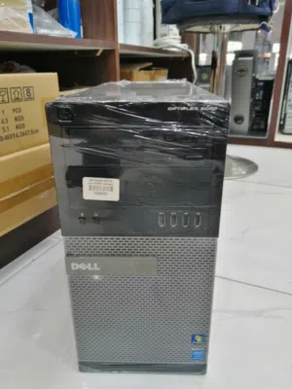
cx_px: 146
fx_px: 292
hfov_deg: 53.1
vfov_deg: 67.3
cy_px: 194
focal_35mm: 26
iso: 100
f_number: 1.8
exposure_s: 1/33.3
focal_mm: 3.6
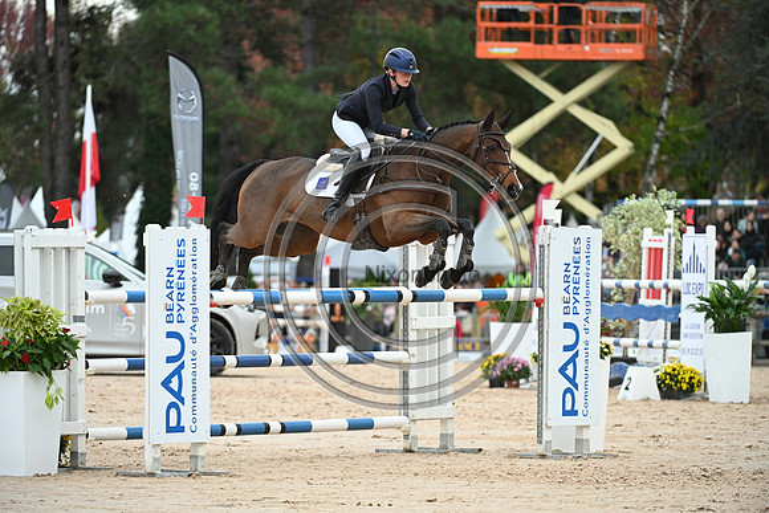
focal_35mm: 240
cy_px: 256
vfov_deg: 5.7
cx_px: 384
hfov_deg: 8.6
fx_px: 5128
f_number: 4.5
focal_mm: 240
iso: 2000
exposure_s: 1/1250
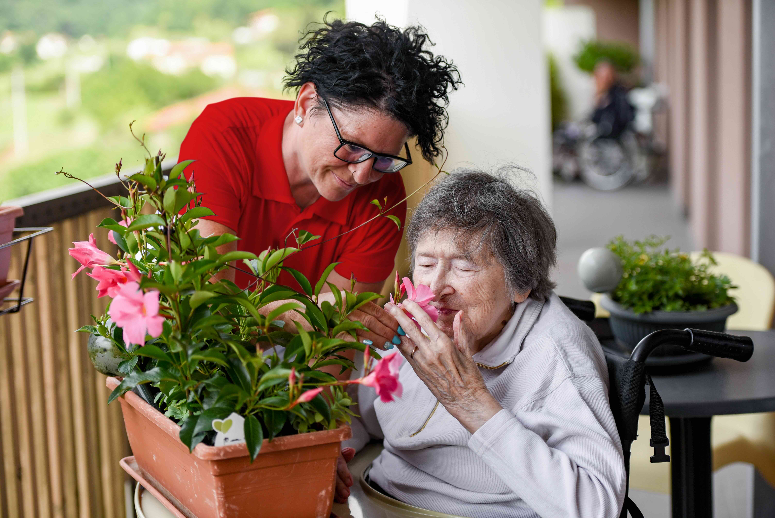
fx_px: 1507
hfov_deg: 28.8
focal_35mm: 70
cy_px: 259
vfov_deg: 19.5
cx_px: 388
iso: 200
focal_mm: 70
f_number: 2.8
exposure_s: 1/1000
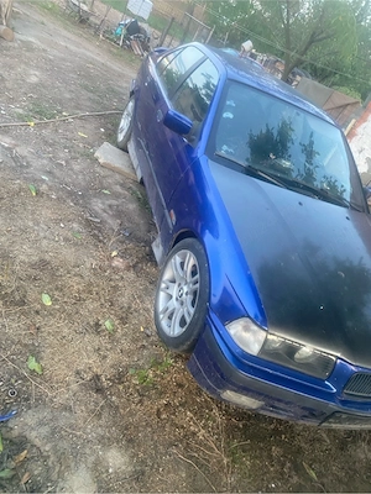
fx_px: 372
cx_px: 186
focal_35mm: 26
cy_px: 247
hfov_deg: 53.1
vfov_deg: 67.3
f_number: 1.8
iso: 320
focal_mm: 4.25
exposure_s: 1/60
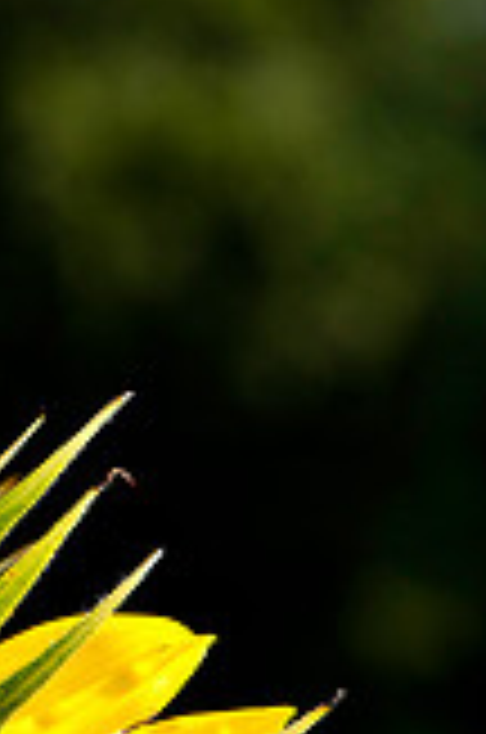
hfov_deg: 4.7
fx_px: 5897
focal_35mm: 290
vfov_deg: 7.1
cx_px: -34
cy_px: 689
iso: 200
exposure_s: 1/100
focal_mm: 105
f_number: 16
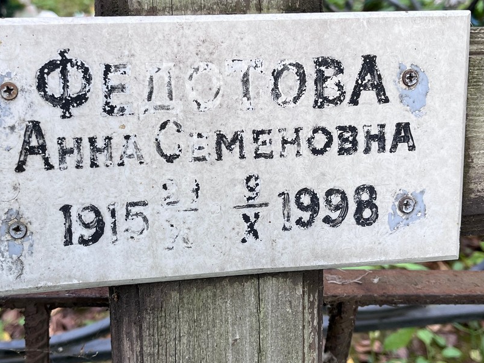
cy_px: 150
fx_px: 657
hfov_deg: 40.2
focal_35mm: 47
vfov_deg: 30.8
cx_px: 183
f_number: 1.6
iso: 40
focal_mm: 5.1
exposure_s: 1/122
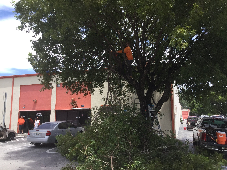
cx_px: 114
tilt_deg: +6.4
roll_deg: -1.0
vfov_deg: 45.4
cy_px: 85
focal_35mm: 31
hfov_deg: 58.4
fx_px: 203
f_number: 2.4
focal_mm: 3.3
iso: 25
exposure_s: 1/411
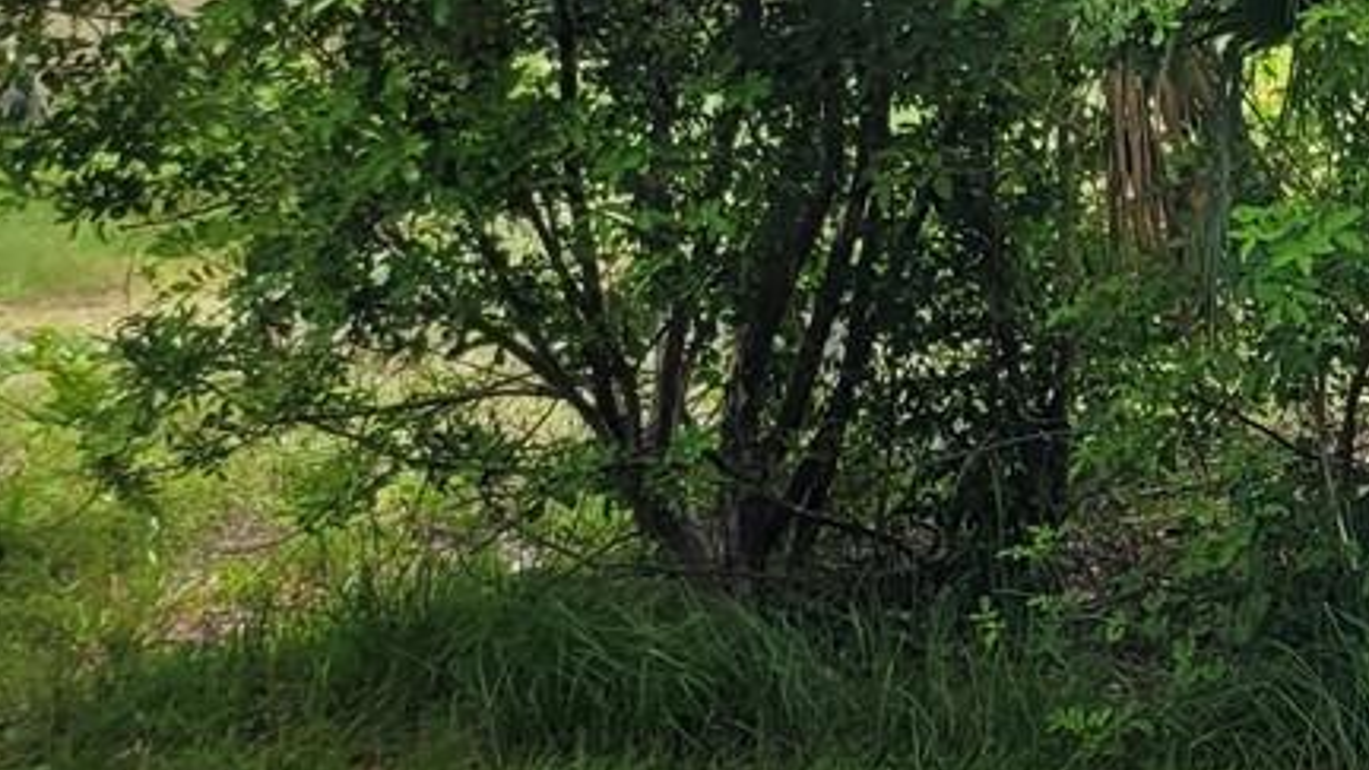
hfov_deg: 17.2
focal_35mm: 105
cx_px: 2358
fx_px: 3812
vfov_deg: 11.1
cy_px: -412
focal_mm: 5.4
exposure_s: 1/2122
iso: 40
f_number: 1.8
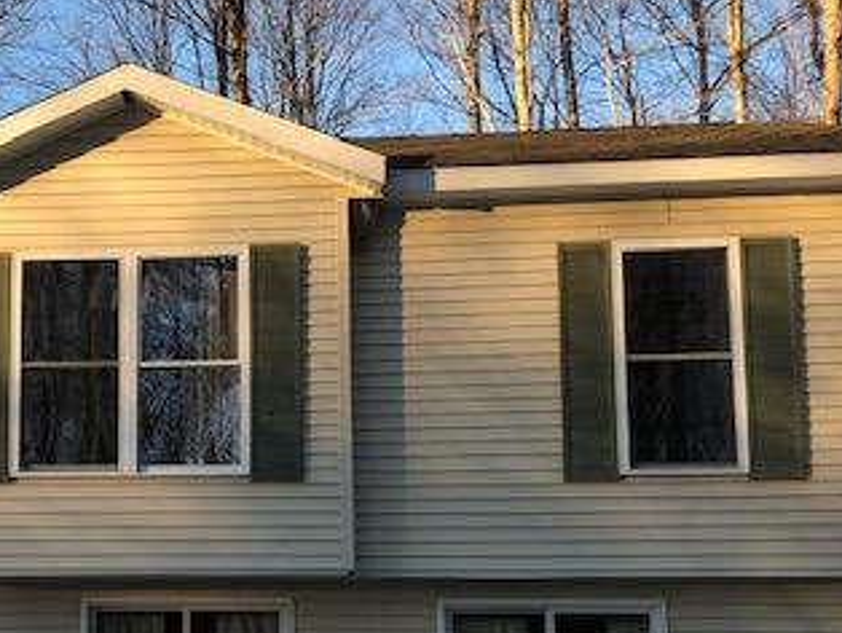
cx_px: 166
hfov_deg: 32.8
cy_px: 461
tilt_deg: +5.4
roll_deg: -0.9
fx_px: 1388
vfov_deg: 25.4
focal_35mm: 57
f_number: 1.8
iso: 20
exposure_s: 1/228
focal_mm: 3.99
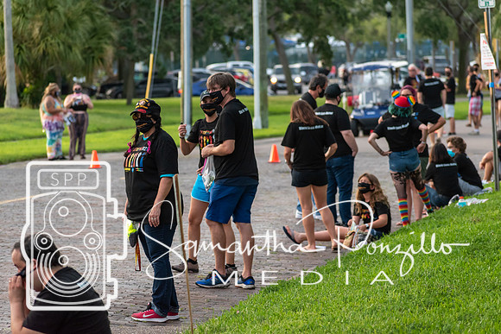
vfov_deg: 6.1
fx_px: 3143
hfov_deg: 9.1
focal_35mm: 226
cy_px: 167
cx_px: 250
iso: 800
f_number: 5
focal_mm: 150
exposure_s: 1/640
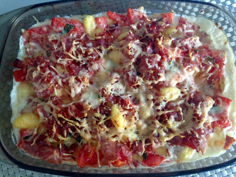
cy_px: 88
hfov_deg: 55.4
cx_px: 118
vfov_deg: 42.9
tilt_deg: -77.0
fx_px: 225
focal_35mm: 33
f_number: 2.4
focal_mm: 4.12
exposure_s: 1/20
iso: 160
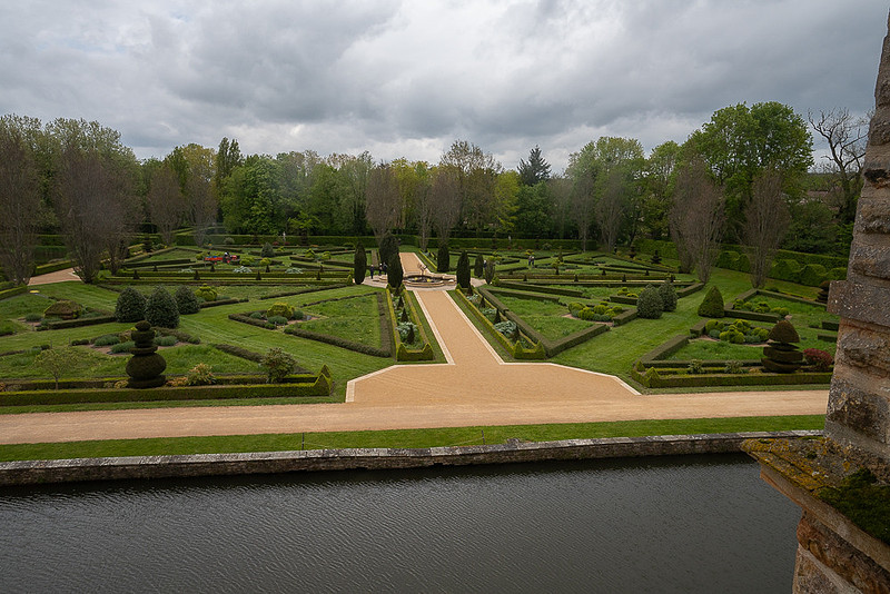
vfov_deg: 55.1
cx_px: 445
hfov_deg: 76.1
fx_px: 569
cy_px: 297
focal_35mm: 23
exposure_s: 1/1000
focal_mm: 23
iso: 800
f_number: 8
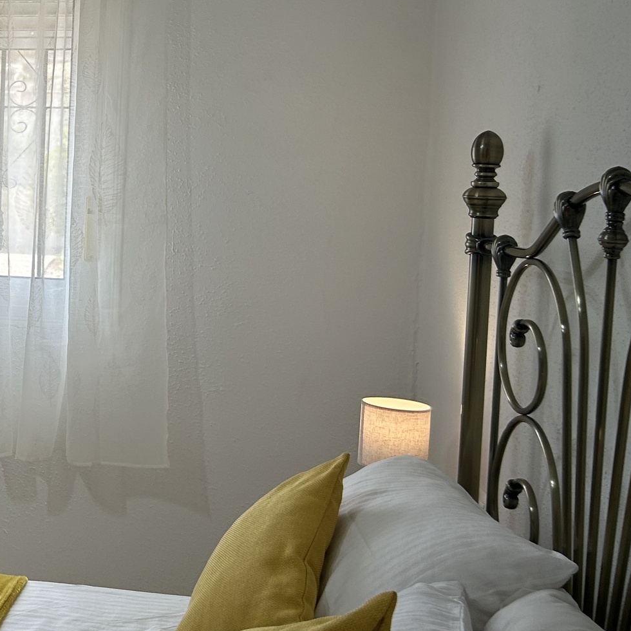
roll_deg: -1.1
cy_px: 195
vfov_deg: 27.9
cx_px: -146
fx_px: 1258
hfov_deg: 25.1
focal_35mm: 61
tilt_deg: -2.5
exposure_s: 1/264
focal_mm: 5.7
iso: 40
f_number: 1.5
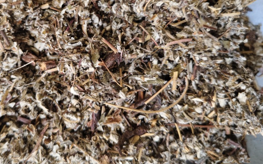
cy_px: 47
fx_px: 244
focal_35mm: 34
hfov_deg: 55.5
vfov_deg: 36.6
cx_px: 87
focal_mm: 5.56
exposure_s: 1/100
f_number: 1.88
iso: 334
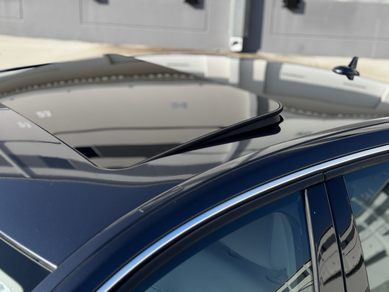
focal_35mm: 48
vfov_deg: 30.3
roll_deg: -2.4
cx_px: 194
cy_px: 146
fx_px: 539
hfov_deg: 39.7
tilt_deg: -19.3
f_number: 1.78
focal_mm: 6.76
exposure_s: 1/4310
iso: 64
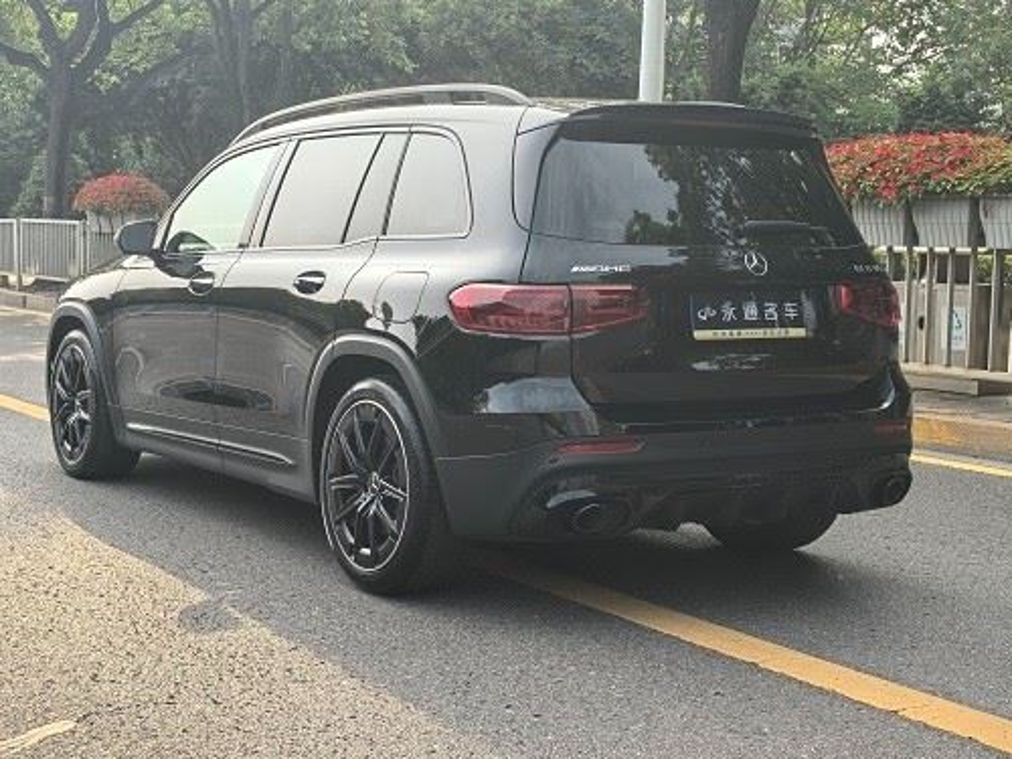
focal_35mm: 54
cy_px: 380
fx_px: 1579
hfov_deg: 35.5
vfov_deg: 27.0
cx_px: 506
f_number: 2
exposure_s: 1/929
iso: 50
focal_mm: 6.98
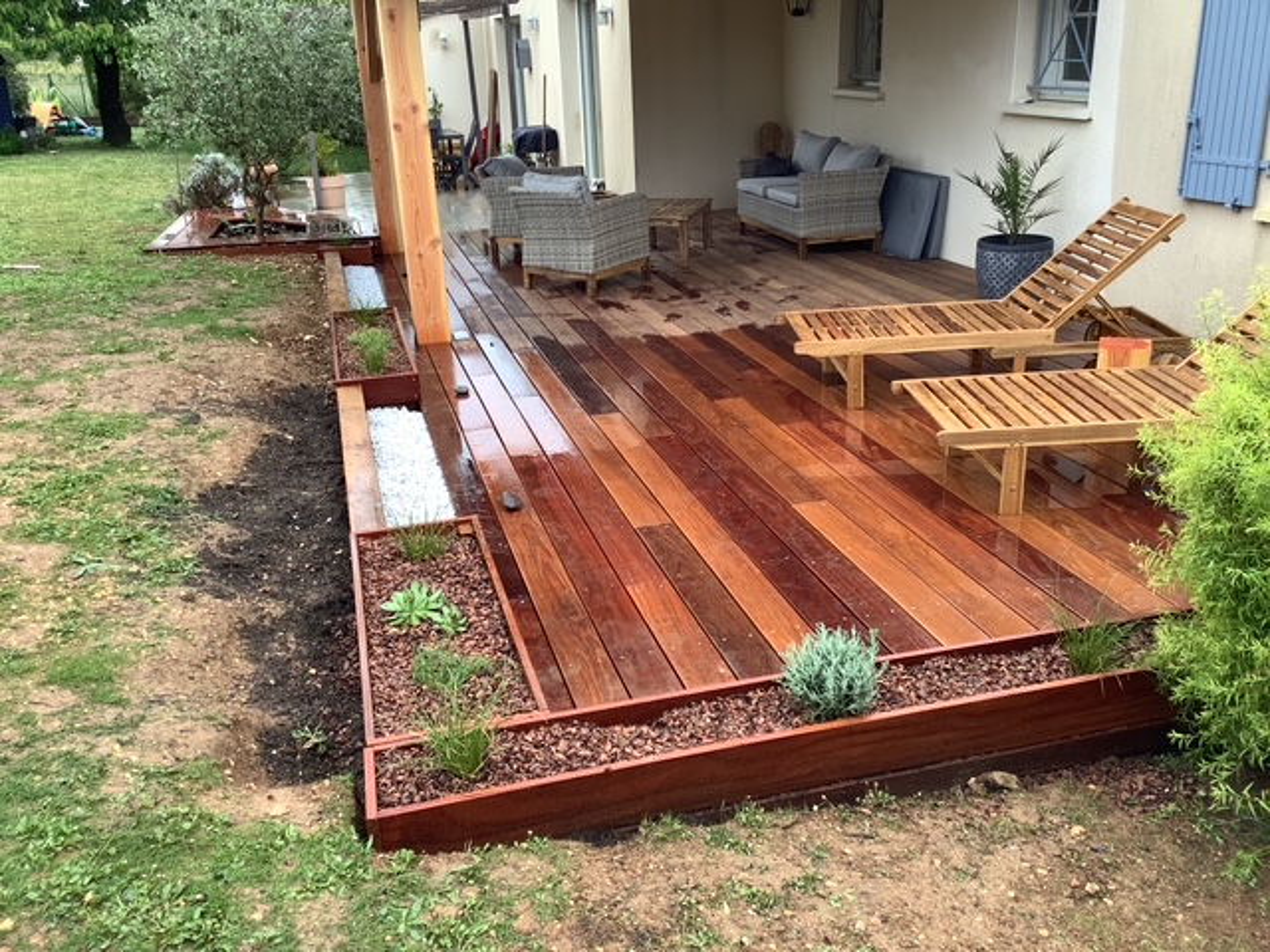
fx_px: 1137
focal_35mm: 31
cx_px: 635
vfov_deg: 45.4
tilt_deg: -21.9
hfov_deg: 58.4
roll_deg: +3.5
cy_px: 476
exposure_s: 1/121
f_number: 2.4
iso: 25
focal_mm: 3.3
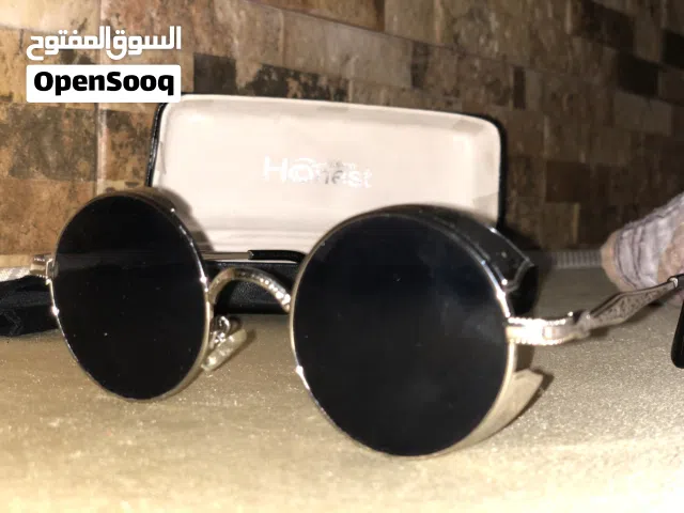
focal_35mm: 52
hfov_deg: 36.8
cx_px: 342
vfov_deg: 28.0
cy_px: 256
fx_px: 1028
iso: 40
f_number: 2.4
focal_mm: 6
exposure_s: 1/30
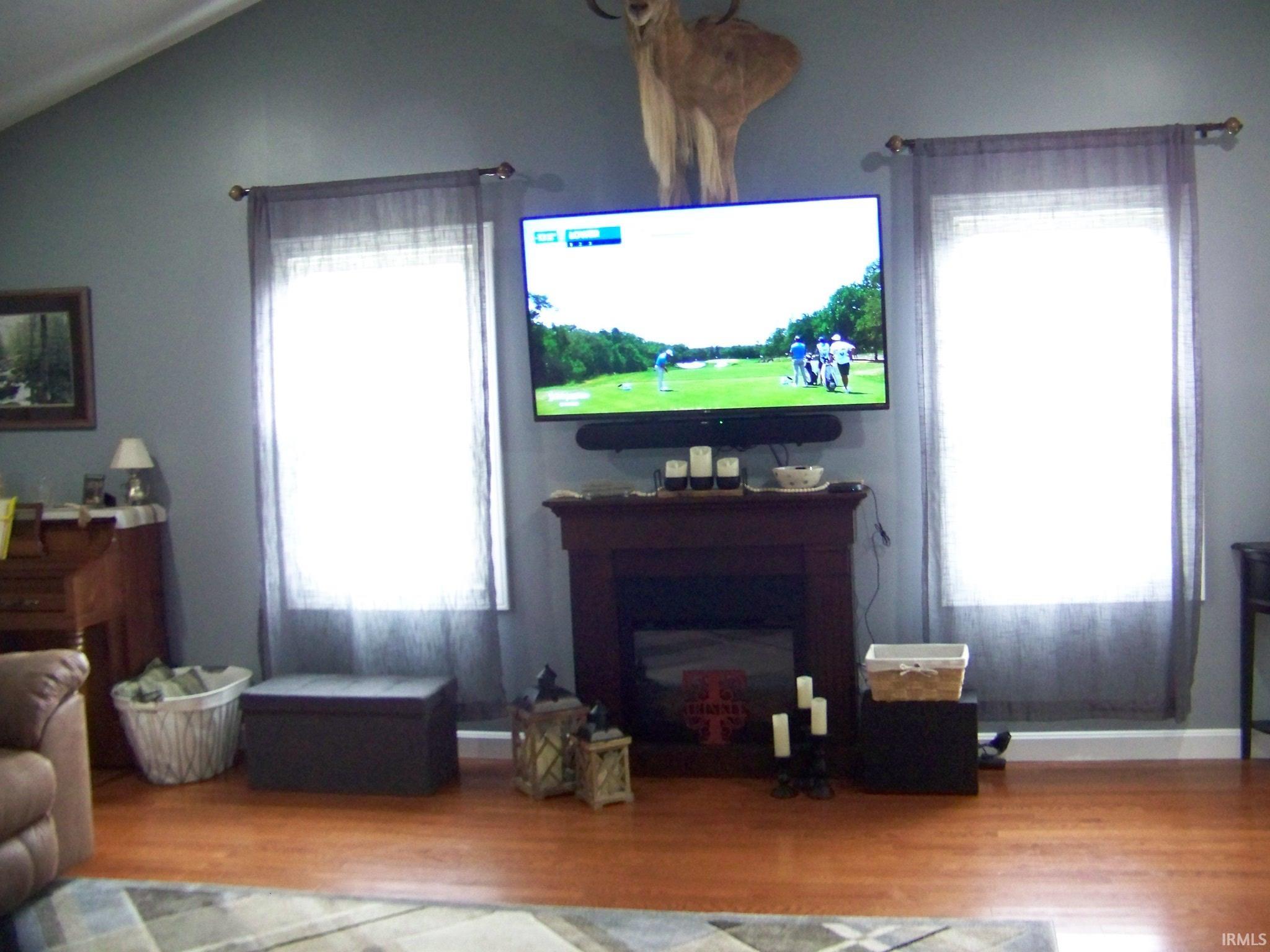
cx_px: 635
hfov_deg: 51.4
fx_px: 1321
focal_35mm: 36
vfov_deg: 39.7
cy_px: 476
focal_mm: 5.85
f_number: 2.8
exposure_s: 1/25
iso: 400
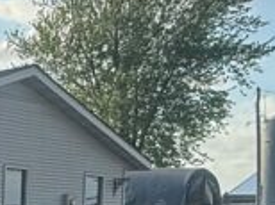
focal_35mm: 97
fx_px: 769
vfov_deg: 14.4
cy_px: 283
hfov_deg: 18.6
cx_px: -96
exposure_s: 1/1087
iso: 64
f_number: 2.2
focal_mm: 2.22
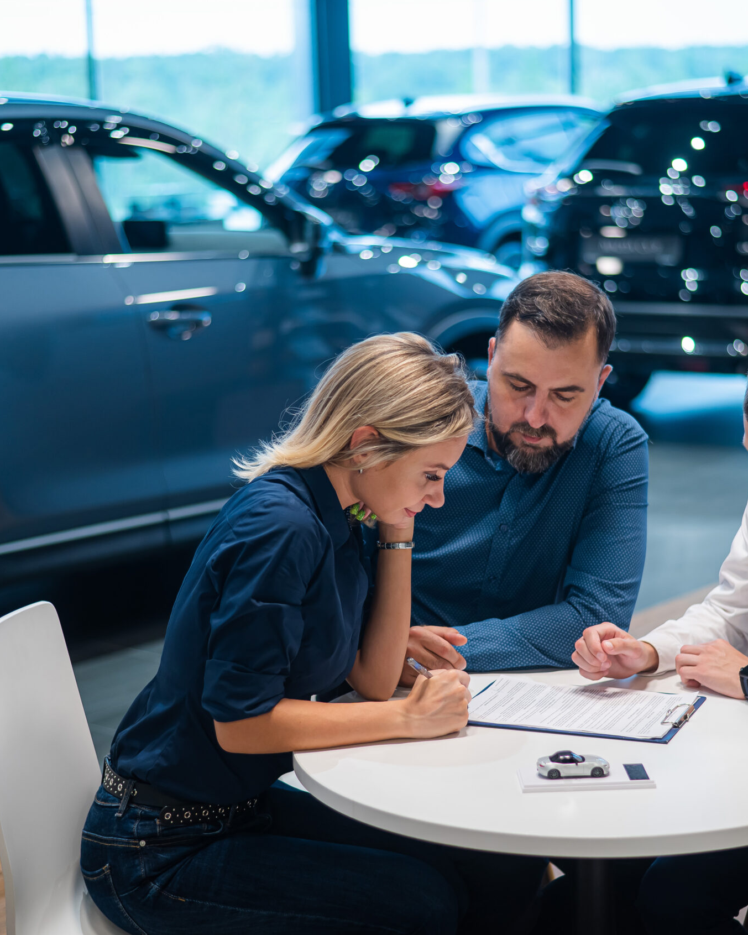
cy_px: 469
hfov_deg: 21.5
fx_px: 1965
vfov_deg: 26.8
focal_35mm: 71
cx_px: 427
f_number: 2
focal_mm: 50
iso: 250
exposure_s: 1/160
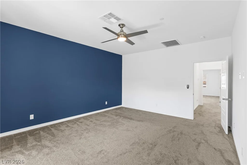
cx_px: 124
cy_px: 82
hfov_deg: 93.3
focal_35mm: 17
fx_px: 117
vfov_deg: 70.5
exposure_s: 1/1.67
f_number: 8
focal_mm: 17
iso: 400
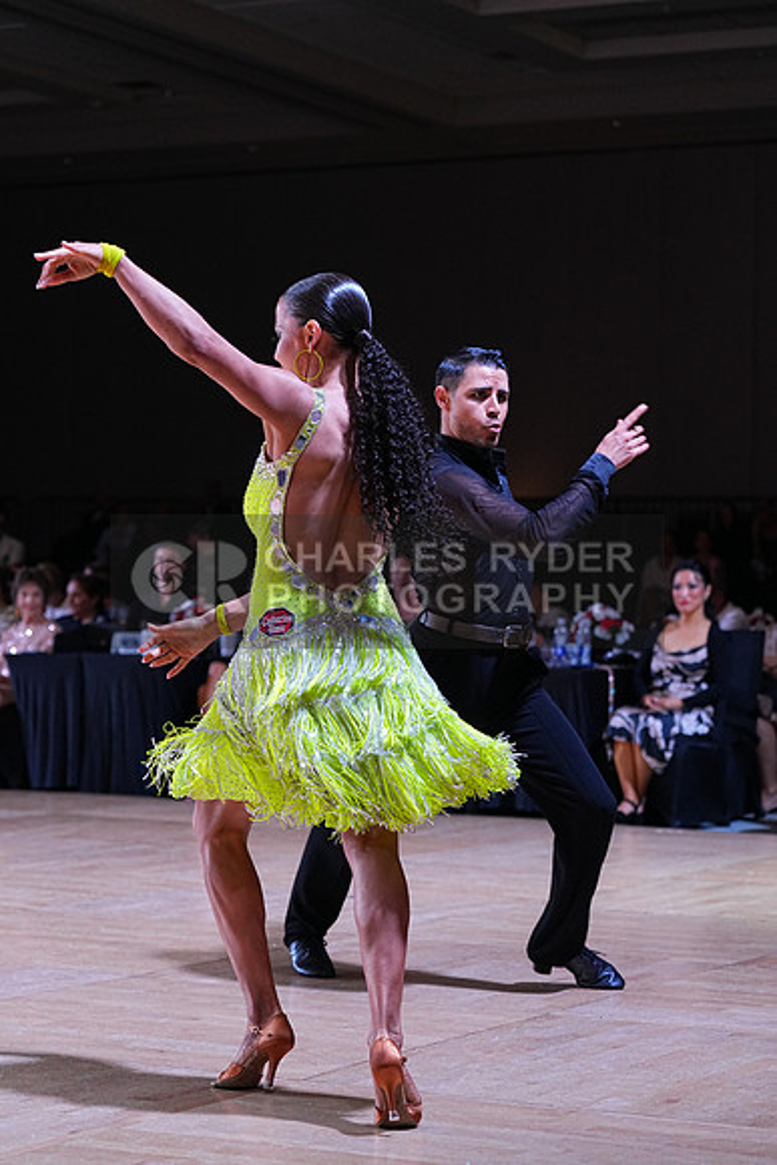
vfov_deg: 23.9
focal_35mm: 85
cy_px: 582
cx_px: 388
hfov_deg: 16.1
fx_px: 2750
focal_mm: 85
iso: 2000
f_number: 4
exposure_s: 1/500
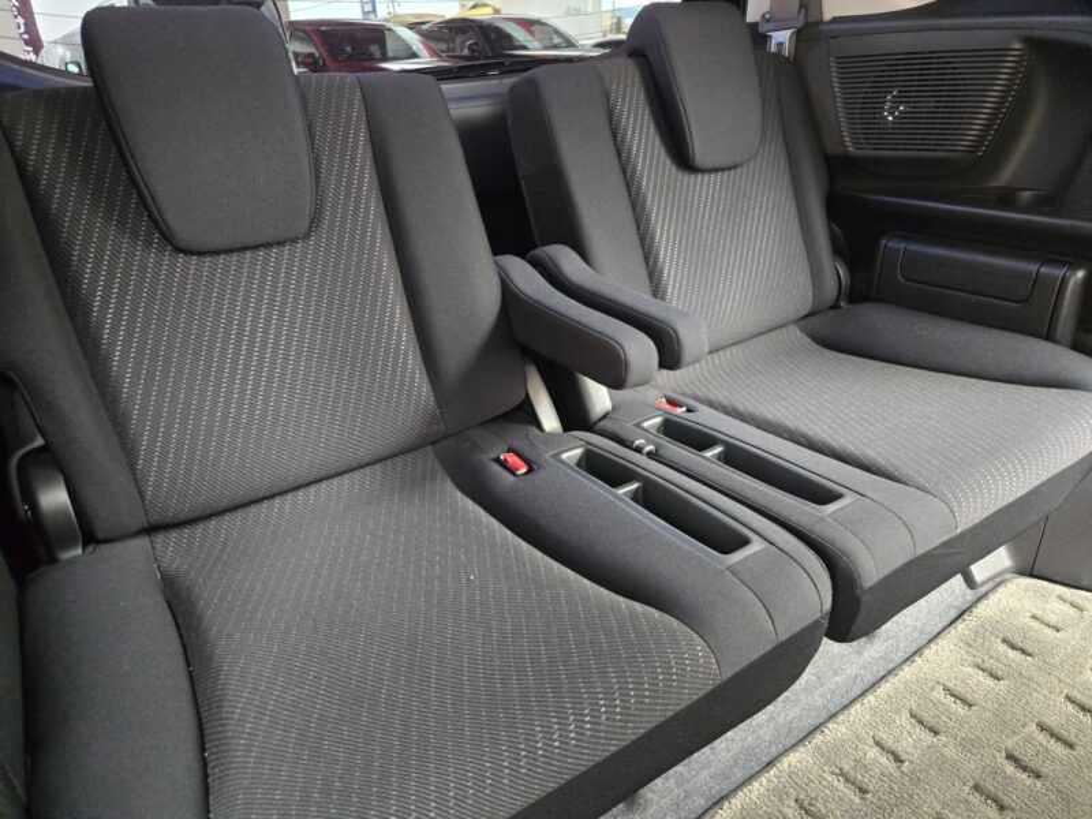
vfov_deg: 58.9
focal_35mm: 23
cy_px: 410
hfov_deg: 73.9
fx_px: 726
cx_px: 546
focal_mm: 5.4
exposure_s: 1/100
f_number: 1.8
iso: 2000
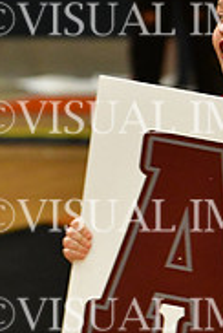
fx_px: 7071
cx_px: 334
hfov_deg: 1.8
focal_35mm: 764
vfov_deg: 2.7
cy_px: 166
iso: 4000
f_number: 4
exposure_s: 1/500
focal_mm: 160
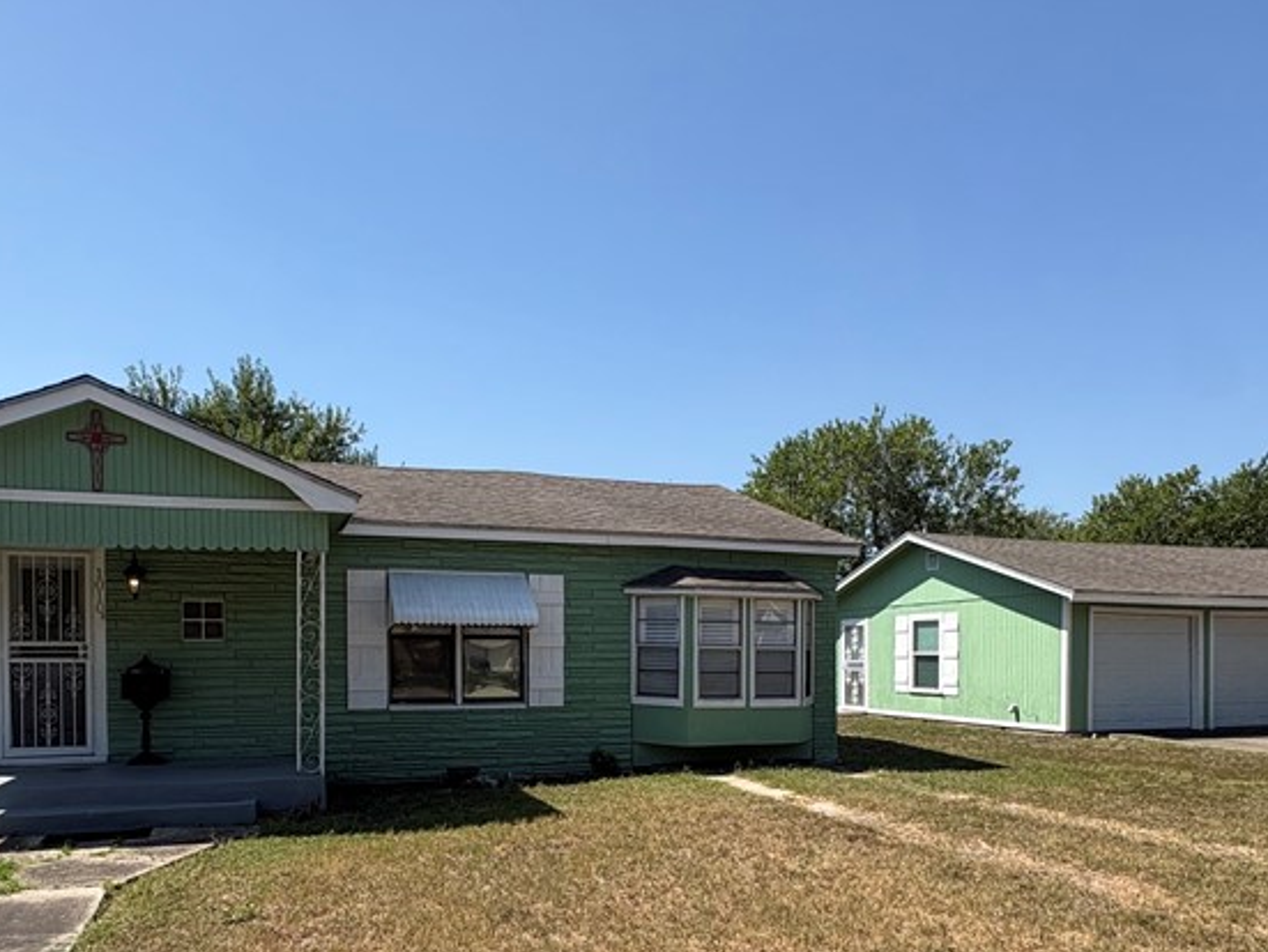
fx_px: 953
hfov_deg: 67.1
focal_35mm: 26
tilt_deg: +0.4
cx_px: 578
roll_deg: -0.2
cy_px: 676
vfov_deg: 51.5
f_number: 2.2
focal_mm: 2.22
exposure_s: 1/1506
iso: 50
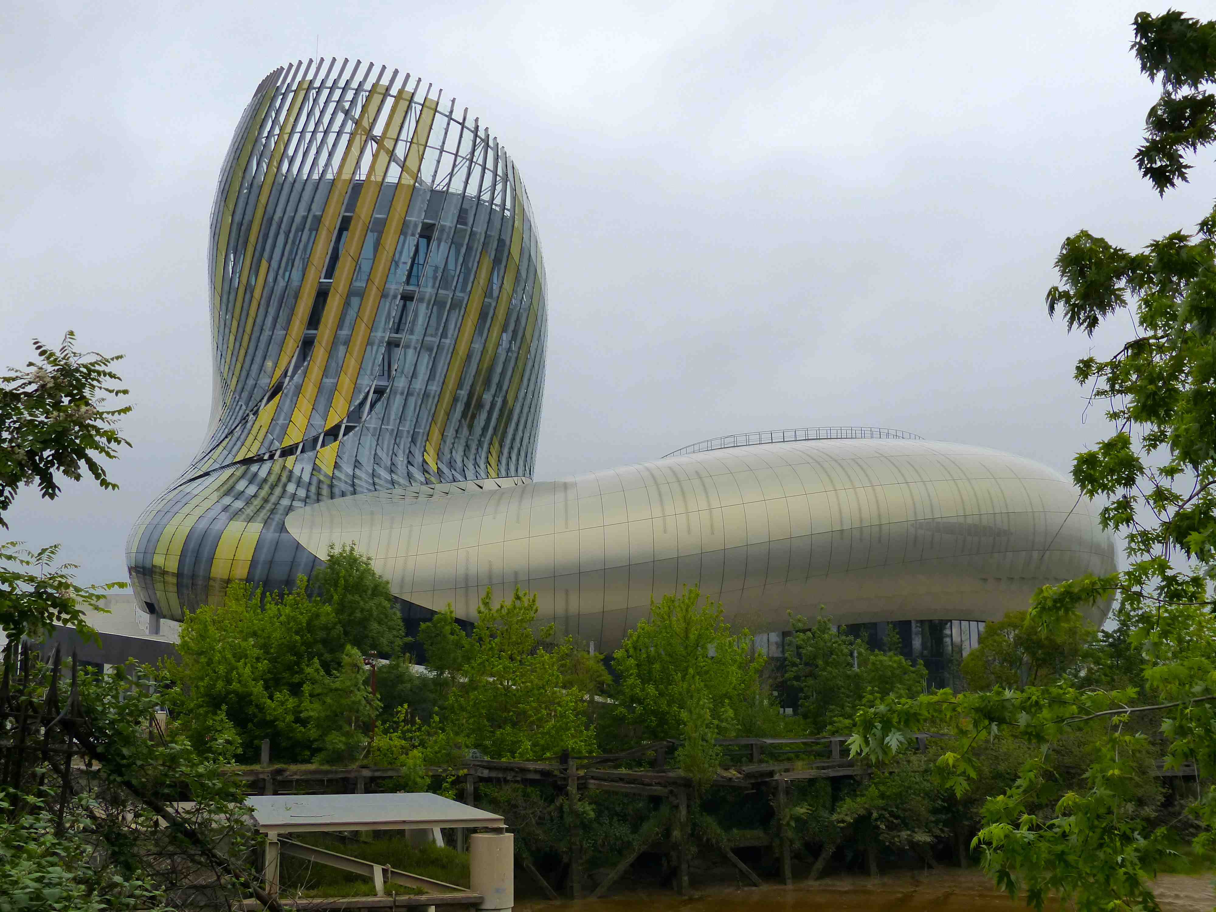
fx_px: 1546
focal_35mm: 44
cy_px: 456
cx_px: 608
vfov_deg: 32.9
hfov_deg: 42.9
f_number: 2.8
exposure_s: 1/640
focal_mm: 7.6
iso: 200
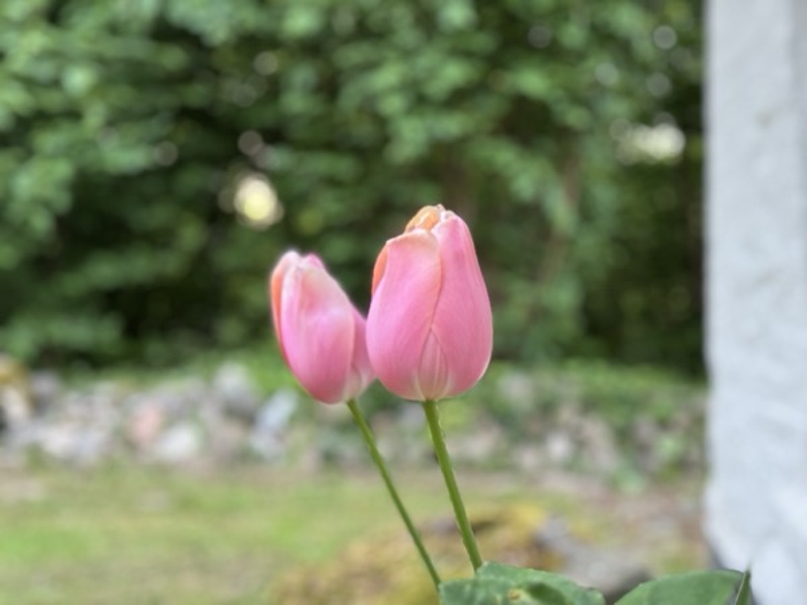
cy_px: 302
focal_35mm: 48
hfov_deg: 39.7
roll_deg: +1.1
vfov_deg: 30.3
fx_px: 1119
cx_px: 404
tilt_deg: -0.1
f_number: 1.78
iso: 320
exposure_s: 1/40
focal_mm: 6.76
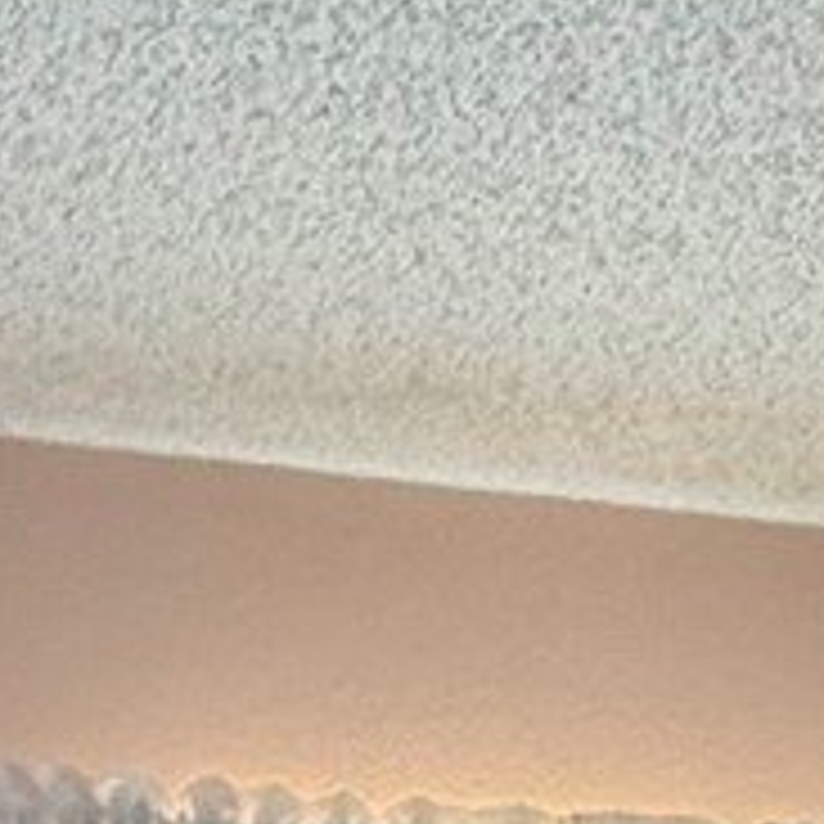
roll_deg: +1.7
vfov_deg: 10.7
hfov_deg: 15.3
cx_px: 1108
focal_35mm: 108
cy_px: 2499
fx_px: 2909
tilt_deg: -13.8
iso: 400
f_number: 2.2
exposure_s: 1/60
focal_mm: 2.22
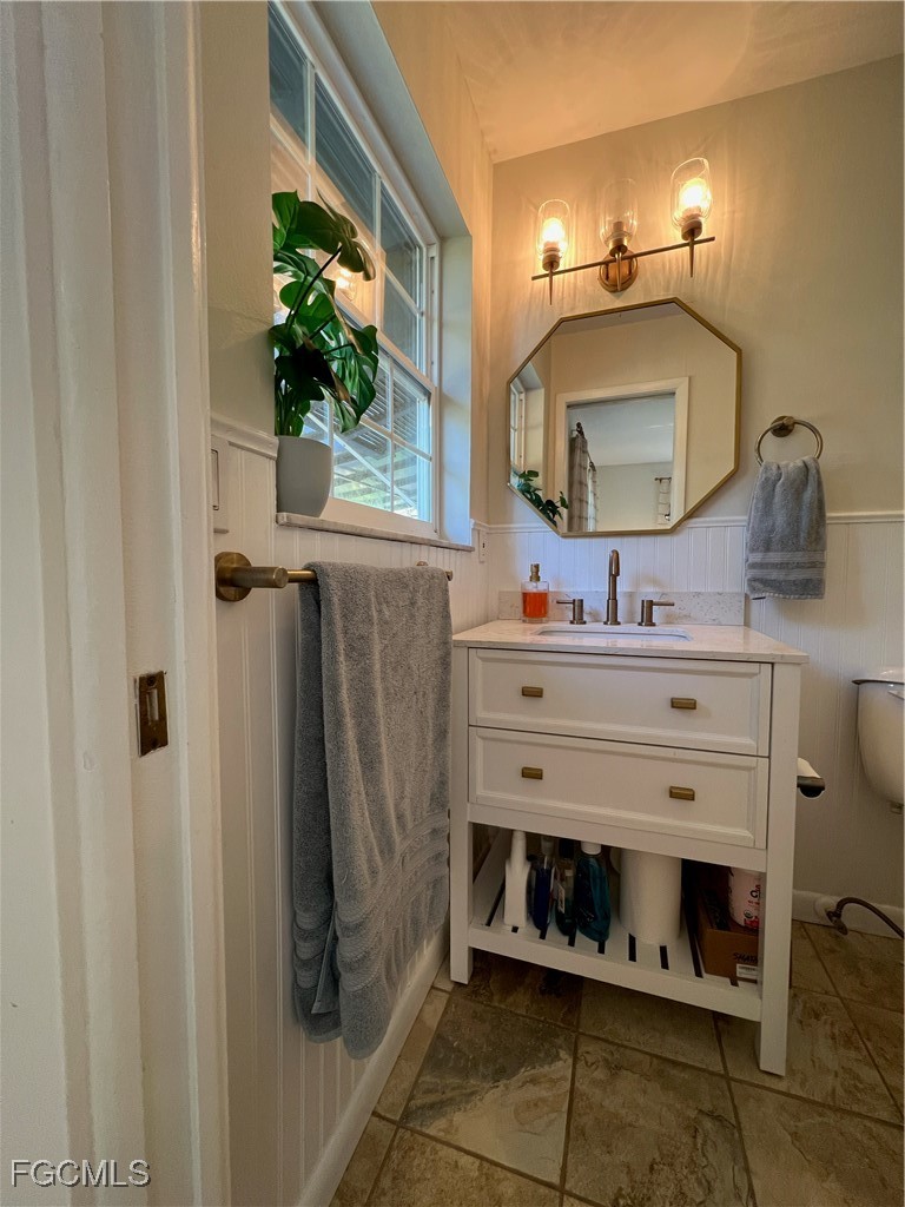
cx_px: 452
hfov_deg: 89.9
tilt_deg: -3.6
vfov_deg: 106.2
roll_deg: +0.2
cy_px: 604
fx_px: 453
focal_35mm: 13
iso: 200
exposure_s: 1/120
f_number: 1.8
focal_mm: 1.57
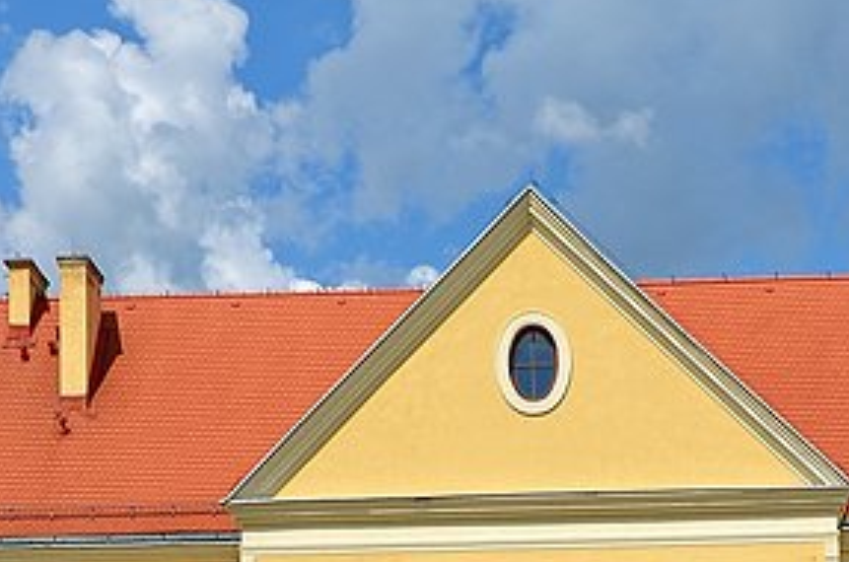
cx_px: 417
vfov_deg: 11.1
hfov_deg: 17.4
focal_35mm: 118
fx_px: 2766
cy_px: 858
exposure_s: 1/320
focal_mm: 25
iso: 100
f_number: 9
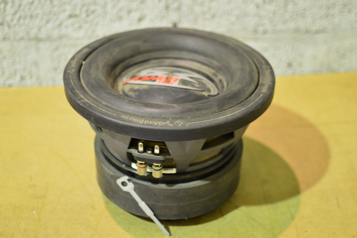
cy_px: 119
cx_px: 178
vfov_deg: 25.7
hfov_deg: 37.9
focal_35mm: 52
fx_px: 520
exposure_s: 1/30
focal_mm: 35
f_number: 1.8
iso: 400
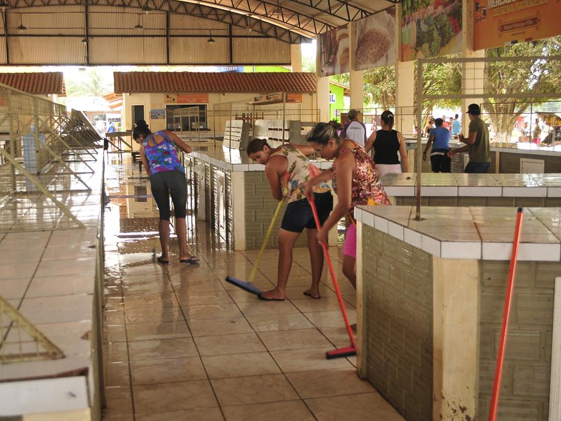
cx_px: 272
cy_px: 212
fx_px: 745
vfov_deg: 31.5
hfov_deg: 41.2
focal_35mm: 46
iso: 640
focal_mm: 28
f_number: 4.5
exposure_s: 1/60
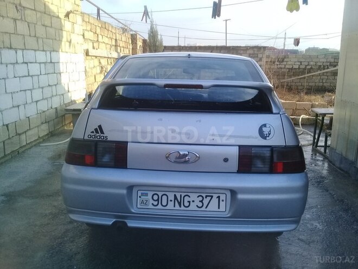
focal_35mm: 31
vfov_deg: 45.4
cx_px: 179
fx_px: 321
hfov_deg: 58.4
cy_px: 134
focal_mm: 3.3
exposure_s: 1/284
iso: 50
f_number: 2.2
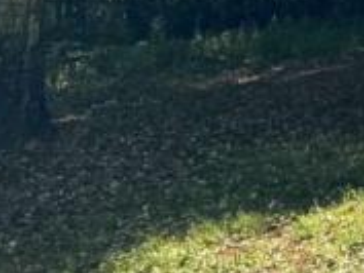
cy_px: -273
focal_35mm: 163
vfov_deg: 8.6
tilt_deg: +0.0
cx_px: 847
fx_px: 1715
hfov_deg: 10.6
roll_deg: -1.1
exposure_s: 1/1339
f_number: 1.78
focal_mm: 6.76
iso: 80
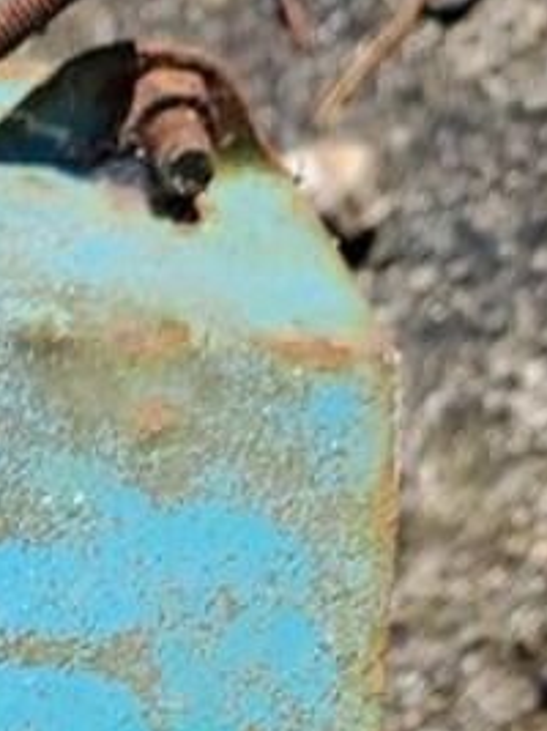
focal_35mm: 125
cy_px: 1378
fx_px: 2636
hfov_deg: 11.0
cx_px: -484
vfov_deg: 13.8
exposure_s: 1/962
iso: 32
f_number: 1.8
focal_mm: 4.65
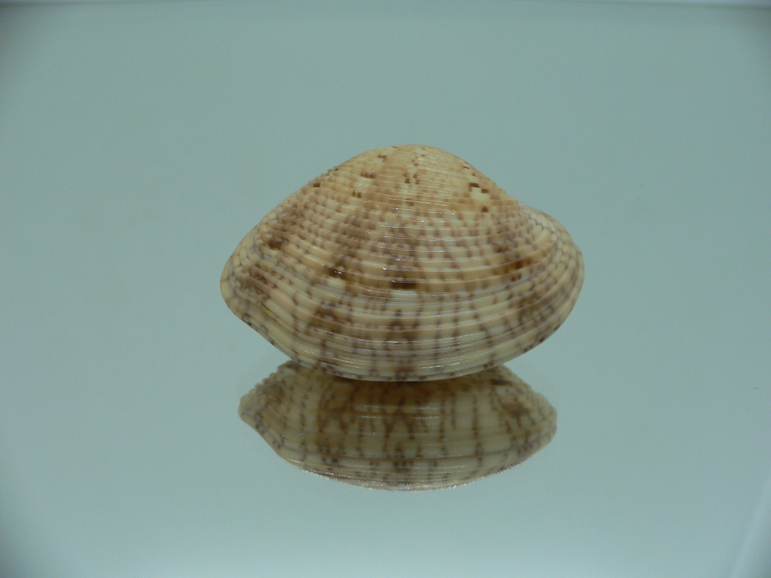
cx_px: 386
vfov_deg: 40.7
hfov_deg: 52.6
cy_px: 289
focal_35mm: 35
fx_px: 780
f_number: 2.8
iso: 80
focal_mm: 4.6
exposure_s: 1/60
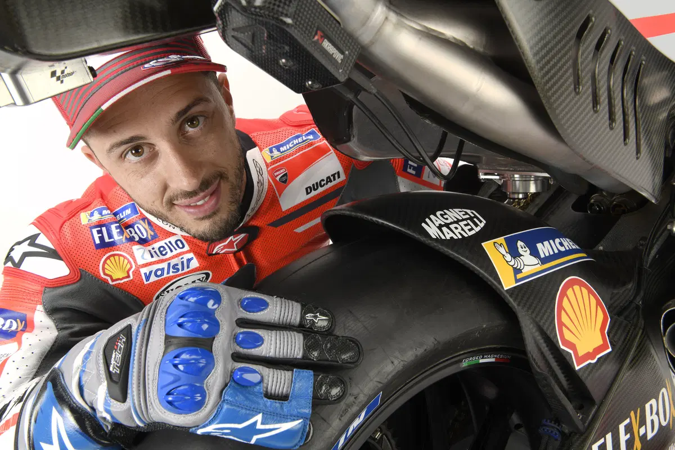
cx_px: 338
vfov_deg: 36.9
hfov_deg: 53.1
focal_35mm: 36
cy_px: 225
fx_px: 675
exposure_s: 1/160
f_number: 18
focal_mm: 36
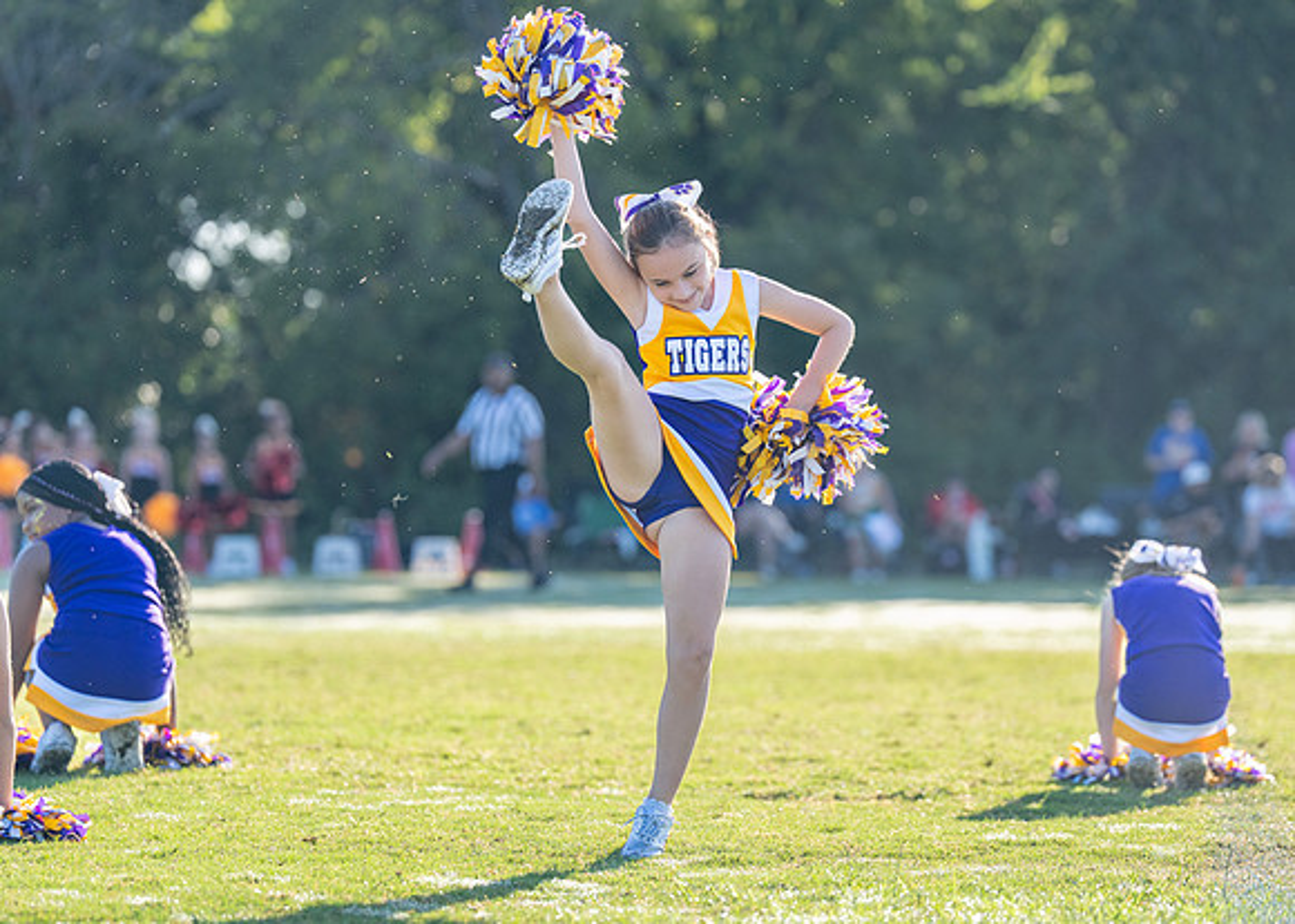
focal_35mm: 160
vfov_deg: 9.0
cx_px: 656
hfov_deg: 12.6
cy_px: 502
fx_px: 5879
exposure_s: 1/2000
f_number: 2.8
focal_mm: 135
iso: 400
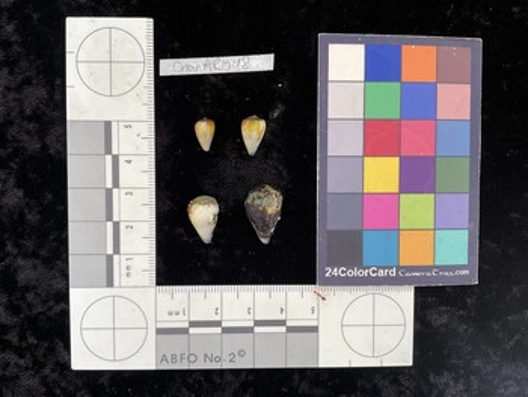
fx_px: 443
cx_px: 264
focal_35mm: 29
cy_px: 198
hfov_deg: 61.6
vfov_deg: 48.3
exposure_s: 1/120
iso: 64
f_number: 1.8
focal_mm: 3
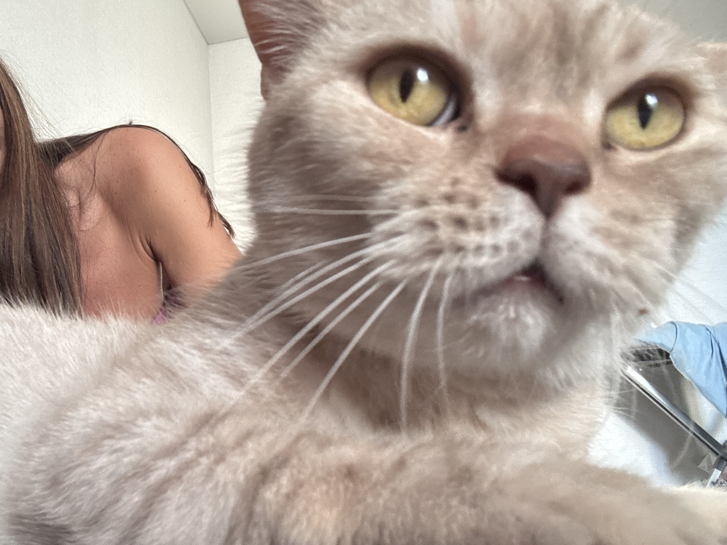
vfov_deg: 44.0
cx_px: 271
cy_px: 313
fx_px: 672
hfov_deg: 56.1
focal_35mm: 32
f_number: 1.9
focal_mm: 2.69
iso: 160
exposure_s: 1/60
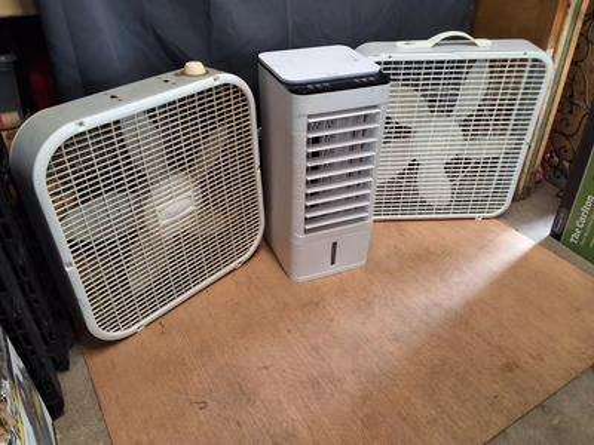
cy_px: 222
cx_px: 297
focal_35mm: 28
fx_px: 480
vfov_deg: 49.7
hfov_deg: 63.4
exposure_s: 1/30
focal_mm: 2.91
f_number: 1.9
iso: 160
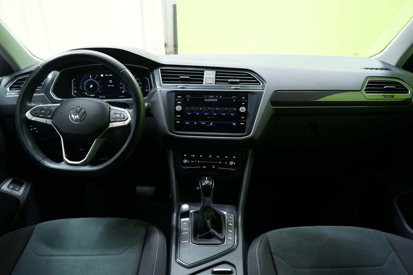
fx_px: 275
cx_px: 206
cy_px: 138
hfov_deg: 73.7
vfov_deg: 53.1
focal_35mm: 24
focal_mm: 24
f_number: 4.5
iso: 800
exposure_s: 1/20
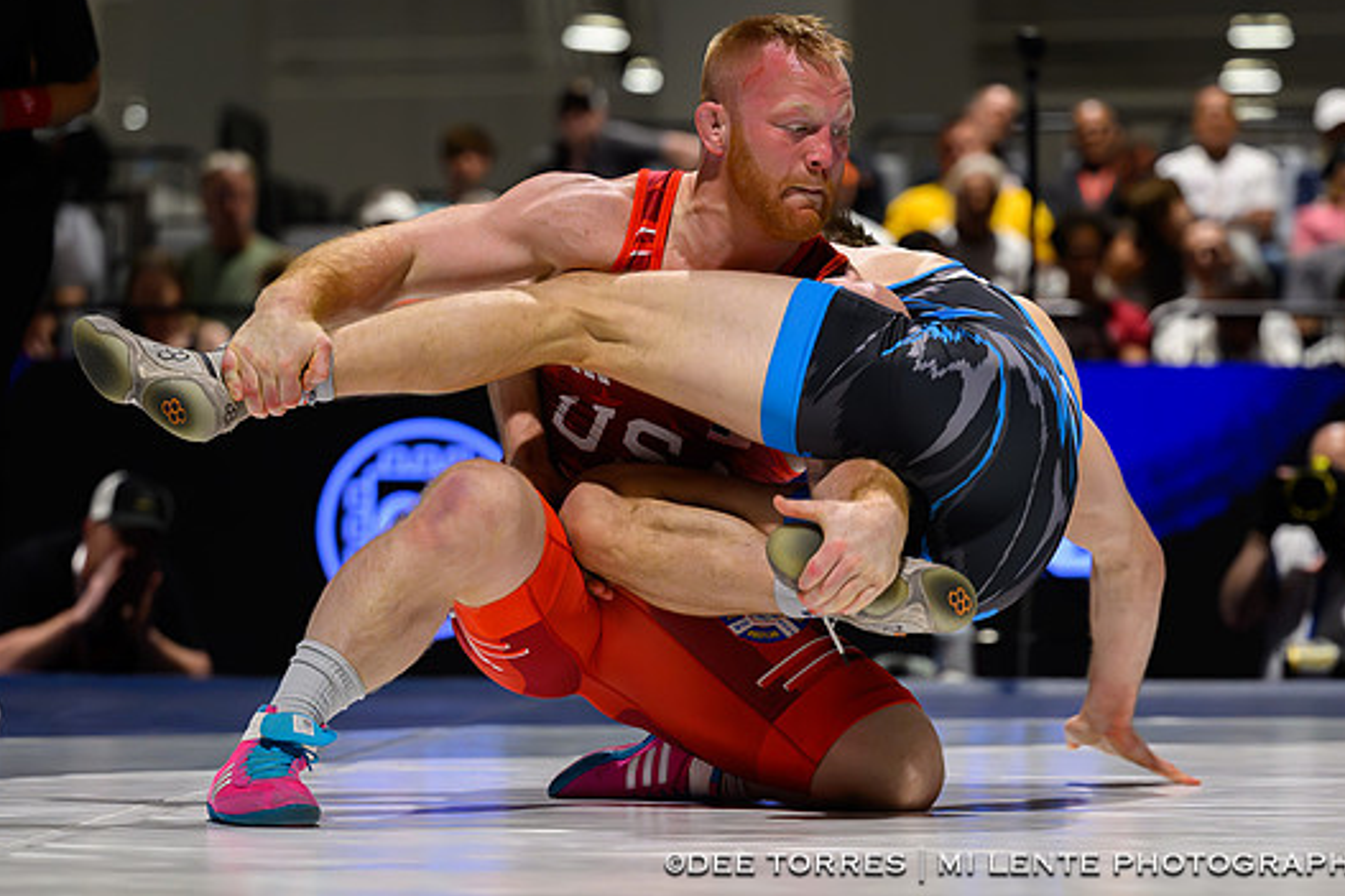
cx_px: 780
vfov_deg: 7.7
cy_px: 606
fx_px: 6685
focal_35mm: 179
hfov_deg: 11.5
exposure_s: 1/640
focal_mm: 110
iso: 5000
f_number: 2.8
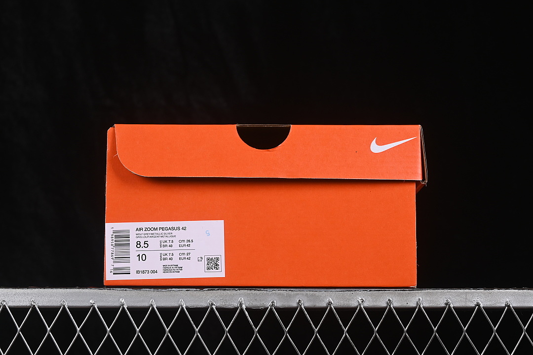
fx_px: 1110
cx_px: 266
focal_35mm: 75
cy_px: 178
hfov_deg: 27.0
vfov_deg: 18.2
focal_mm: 50
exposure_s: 1/80
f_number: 8
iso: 160
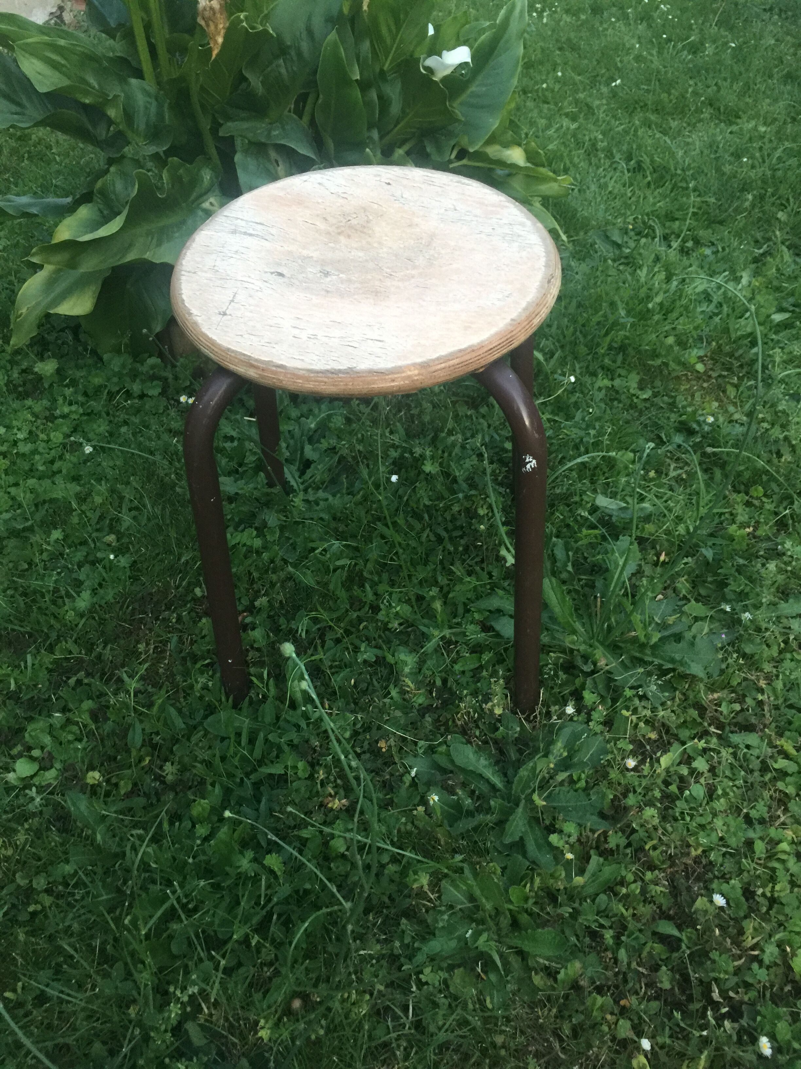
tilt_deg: -38.7
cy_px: 534
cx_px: 400
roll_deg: +2.6
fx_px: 895
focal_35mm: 29
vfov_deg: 61.7
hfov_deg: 48.2
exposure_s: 1/17
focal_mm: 4.15
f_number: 2.2
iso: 125
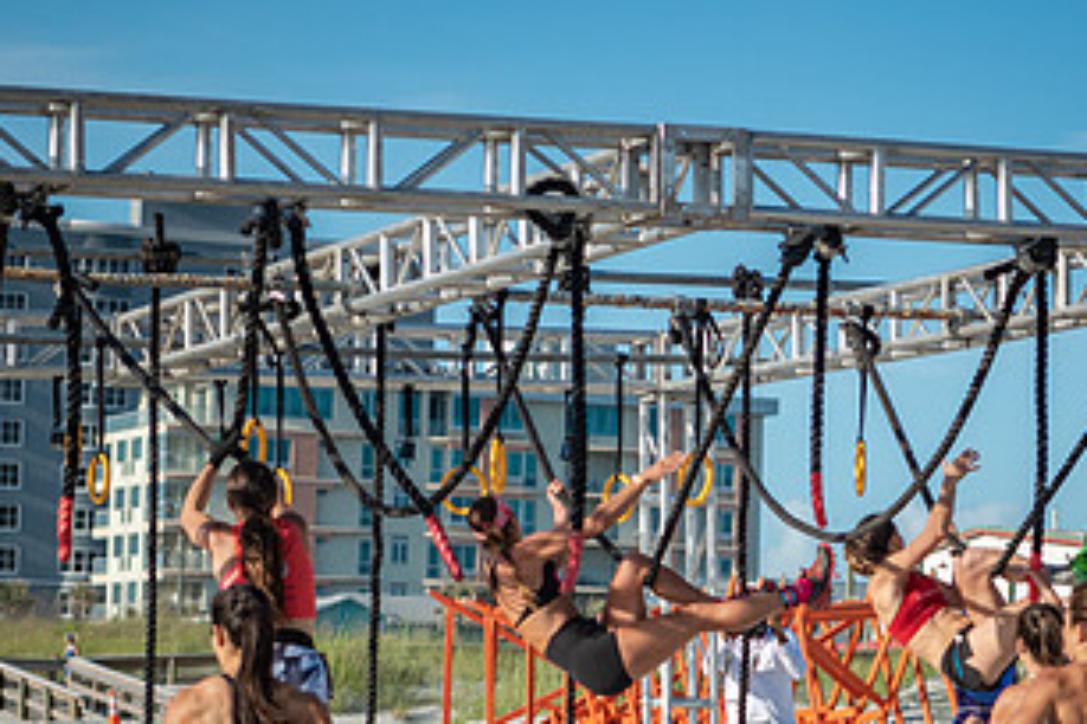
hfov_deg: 14.4
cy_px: 585
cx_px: 612
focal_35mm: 142
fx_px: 4287
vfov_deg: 9.6
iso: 500
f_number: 2.8
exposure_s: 1/3200
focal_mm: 70
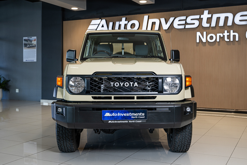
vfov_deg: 31.2
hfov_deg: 45.4
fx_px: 295
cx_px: 124
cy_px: 82
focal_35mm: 43
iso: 320
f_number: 4
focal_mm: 43
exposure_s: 1/125
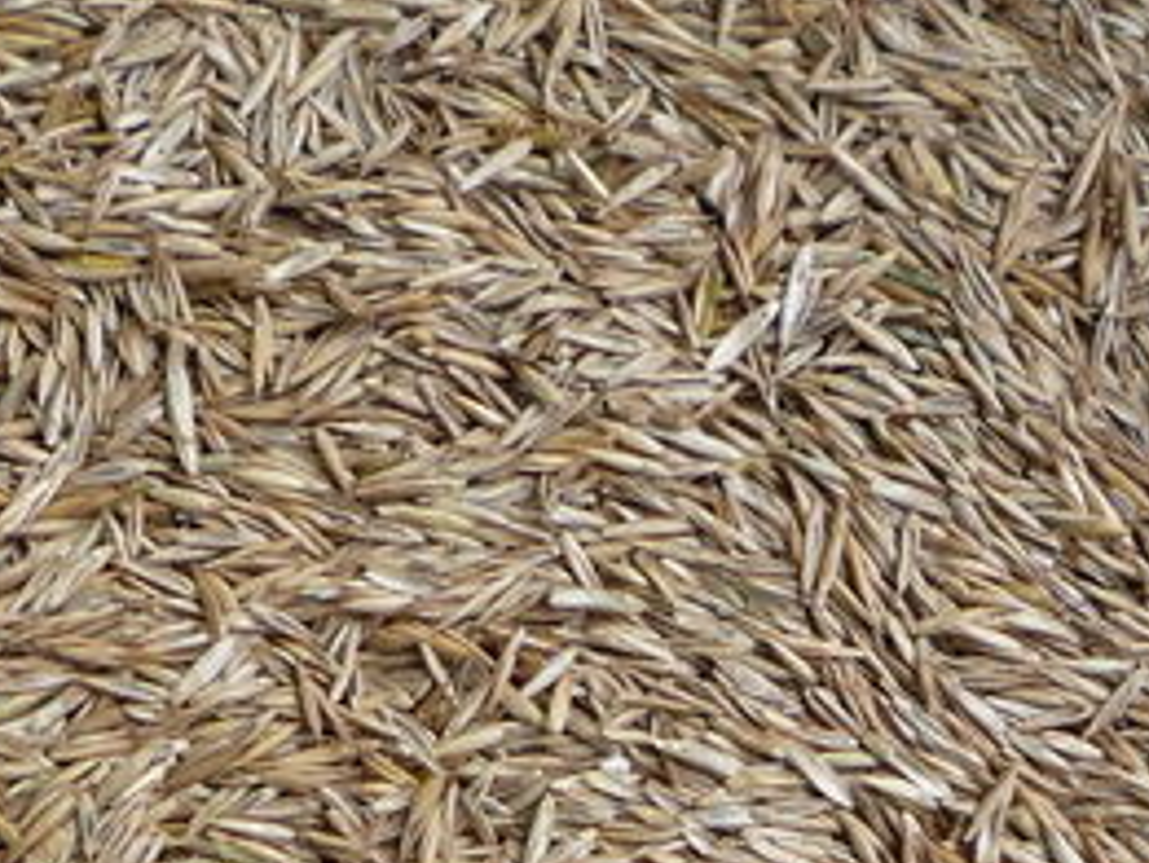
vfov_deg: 12.3
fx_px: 3819
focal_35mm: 115
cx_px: 449
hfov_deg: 17.1
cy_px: 1312
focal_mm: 5.2
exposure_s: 1/100
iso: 100
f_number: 4
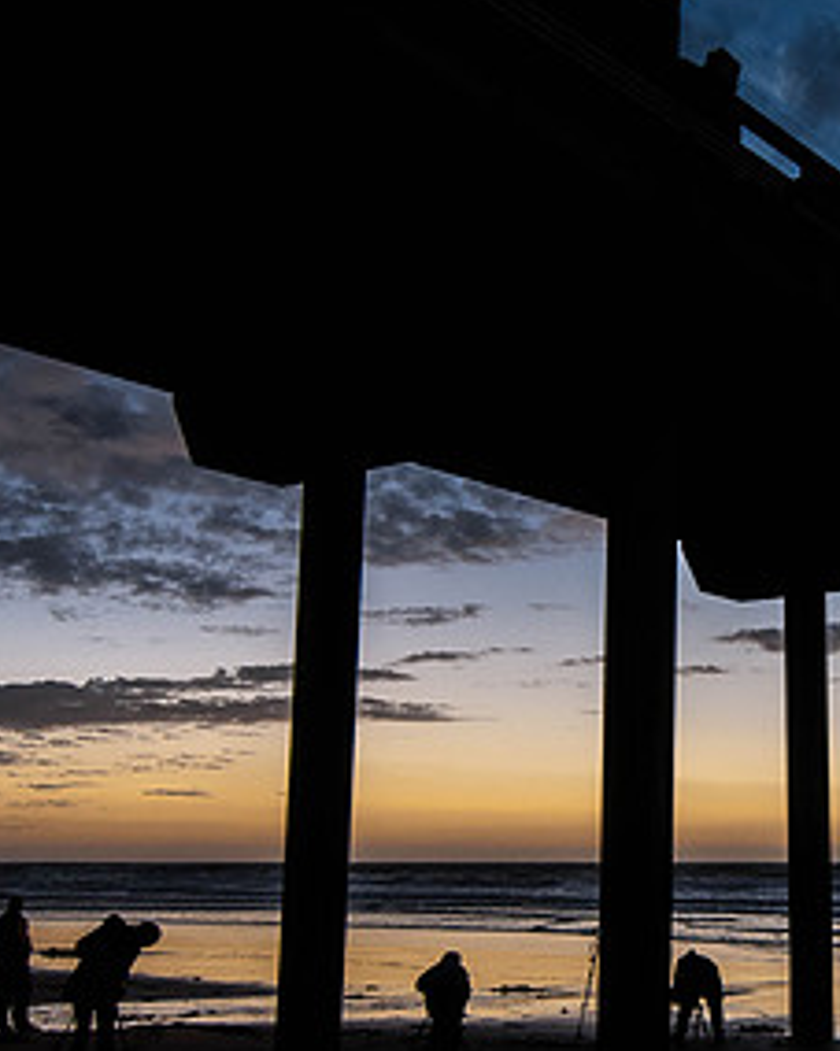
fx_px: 1461
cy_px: 601
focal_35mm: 47
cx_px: 811
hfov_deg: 30.2
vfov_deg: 39.5
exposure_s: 1/30
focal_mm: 16
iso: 500
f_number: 4
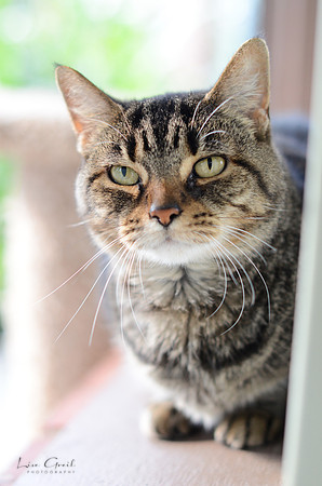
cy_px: 243
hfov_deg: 18.1
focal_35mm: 75
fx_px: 1011
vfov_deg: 27.0
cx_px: 161
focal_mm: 50
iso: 640
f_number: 2.2
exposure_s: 1/400
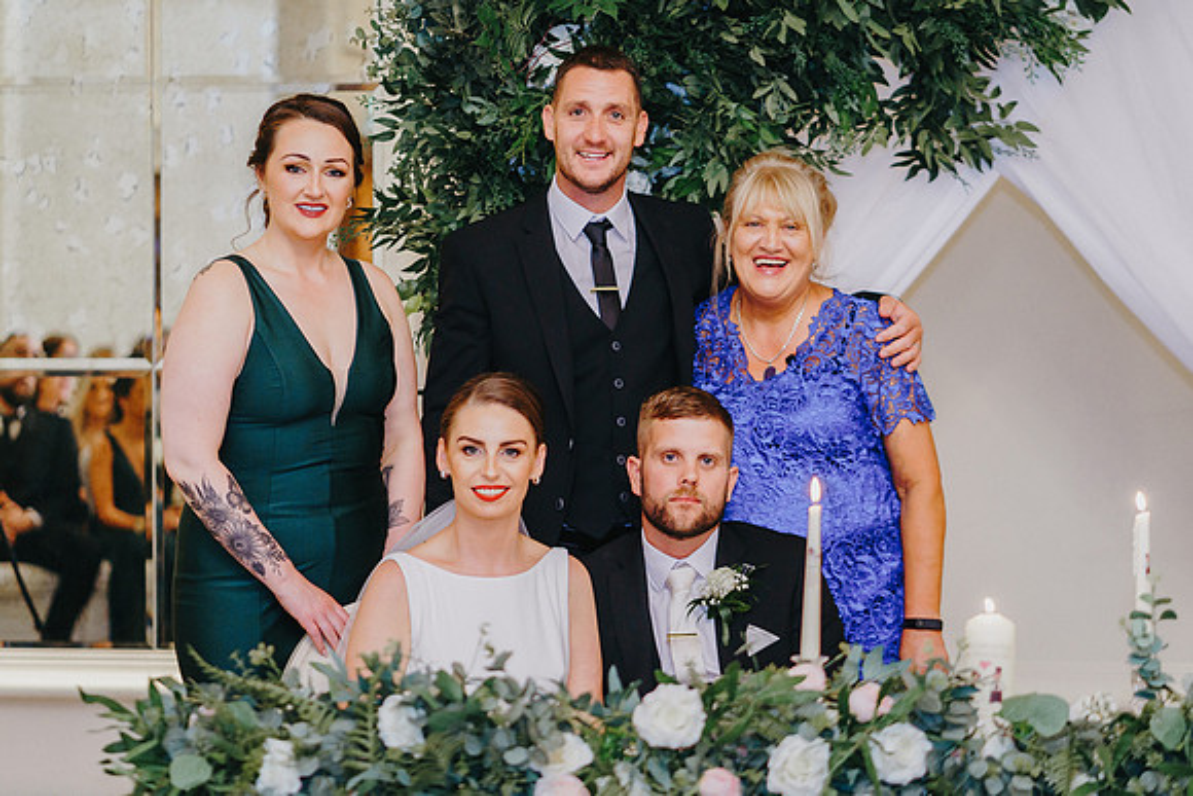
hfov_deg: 19.6
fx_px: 3453
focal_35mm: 104
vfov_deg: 13.1
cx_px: 623
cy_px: 380
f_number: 2.2
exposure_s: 1/200
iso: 1250
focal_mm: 85
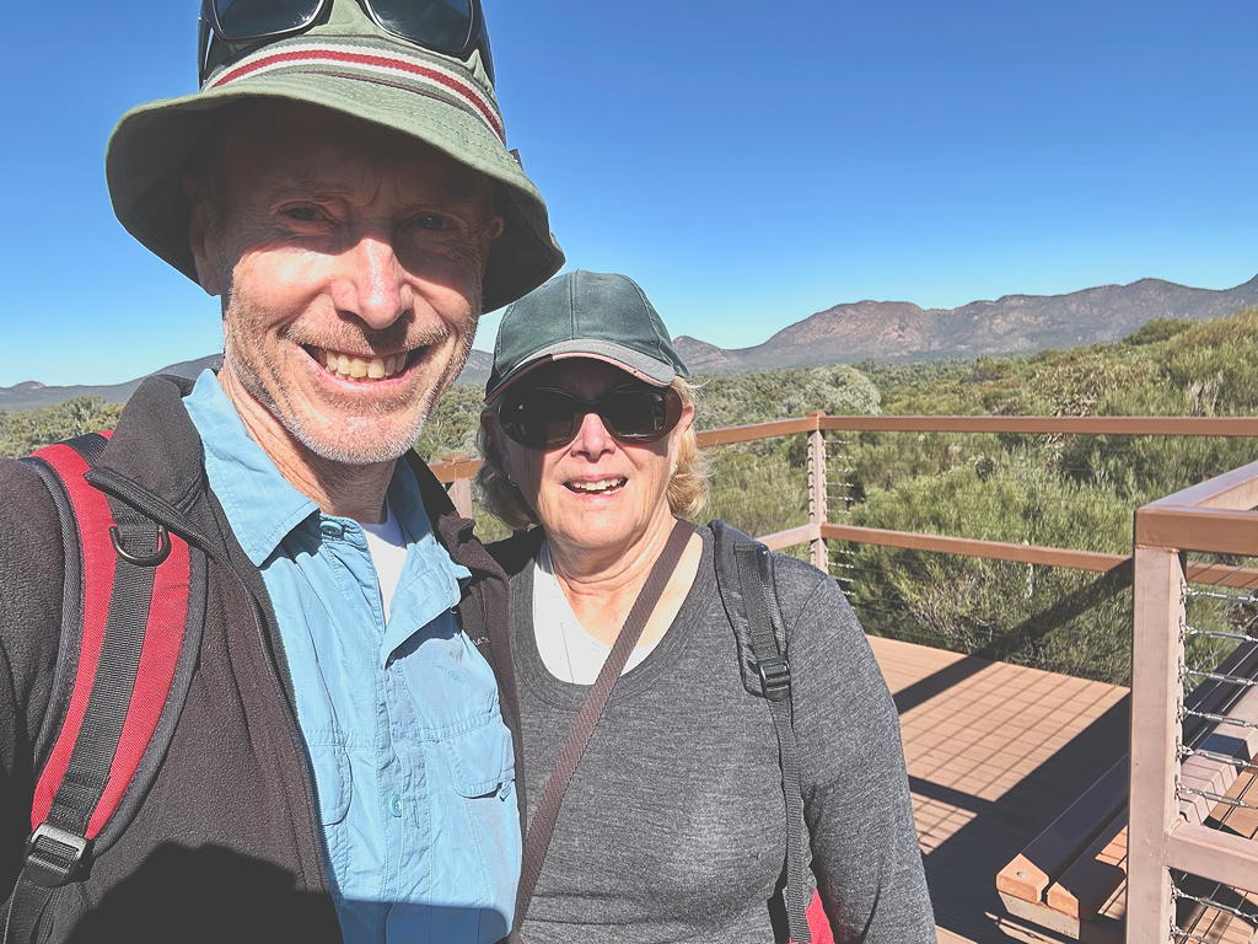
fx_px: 836
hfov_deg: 73.9
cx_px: 629
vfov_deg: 58.9
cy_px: 472
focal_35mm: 23
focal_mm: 2.69
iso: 25
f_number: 1.9
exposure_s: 1/1284
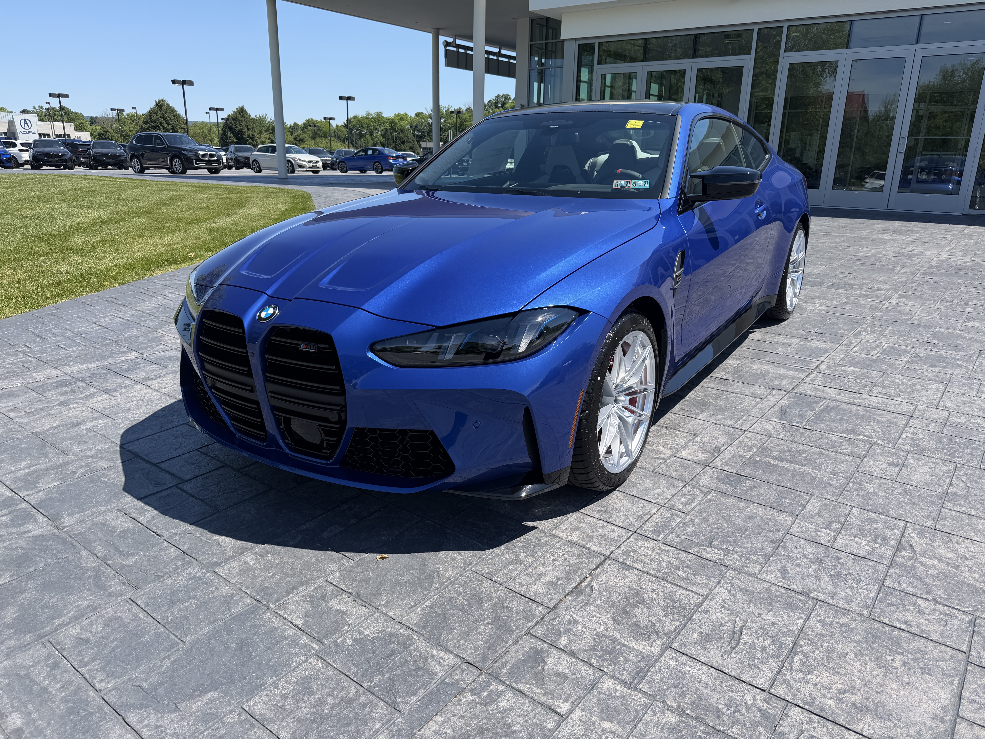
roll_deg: -1.7
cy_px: 370
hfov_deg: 71.6
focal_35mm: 24
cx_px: 492
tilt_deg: -17.3
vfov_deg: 56.8
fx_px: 683
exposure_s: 1/2907
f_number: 1.78
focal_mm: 6.76
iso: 80
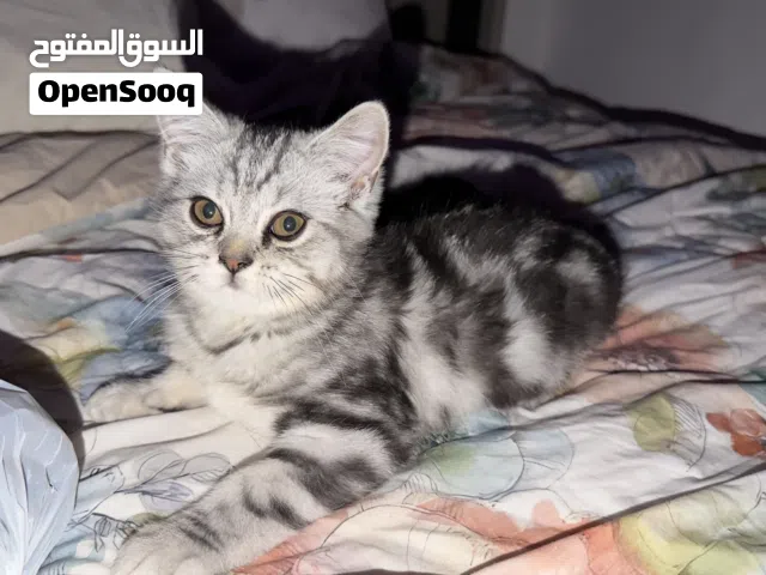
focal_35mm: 24
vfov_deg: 56.8
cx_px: 383
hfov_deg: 71.6
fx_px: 531
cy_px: 288
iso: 50
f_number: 1.78
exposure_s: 1/4
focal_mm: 6.76
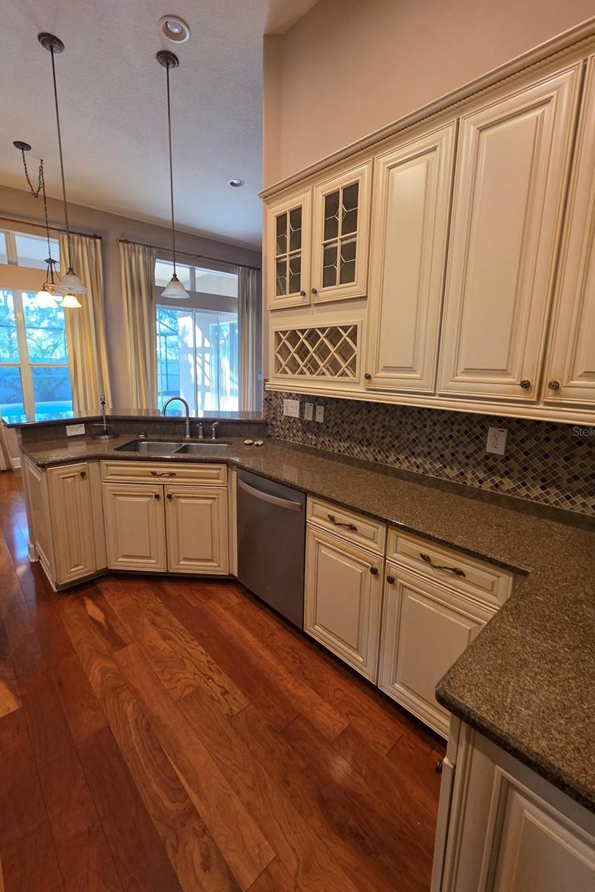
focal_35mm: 14
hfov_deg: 81.1
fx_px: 347
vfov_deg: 104.2
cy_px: 431
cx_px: 281
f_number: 1.9
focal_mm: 2.2
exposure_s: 1/60
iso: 250
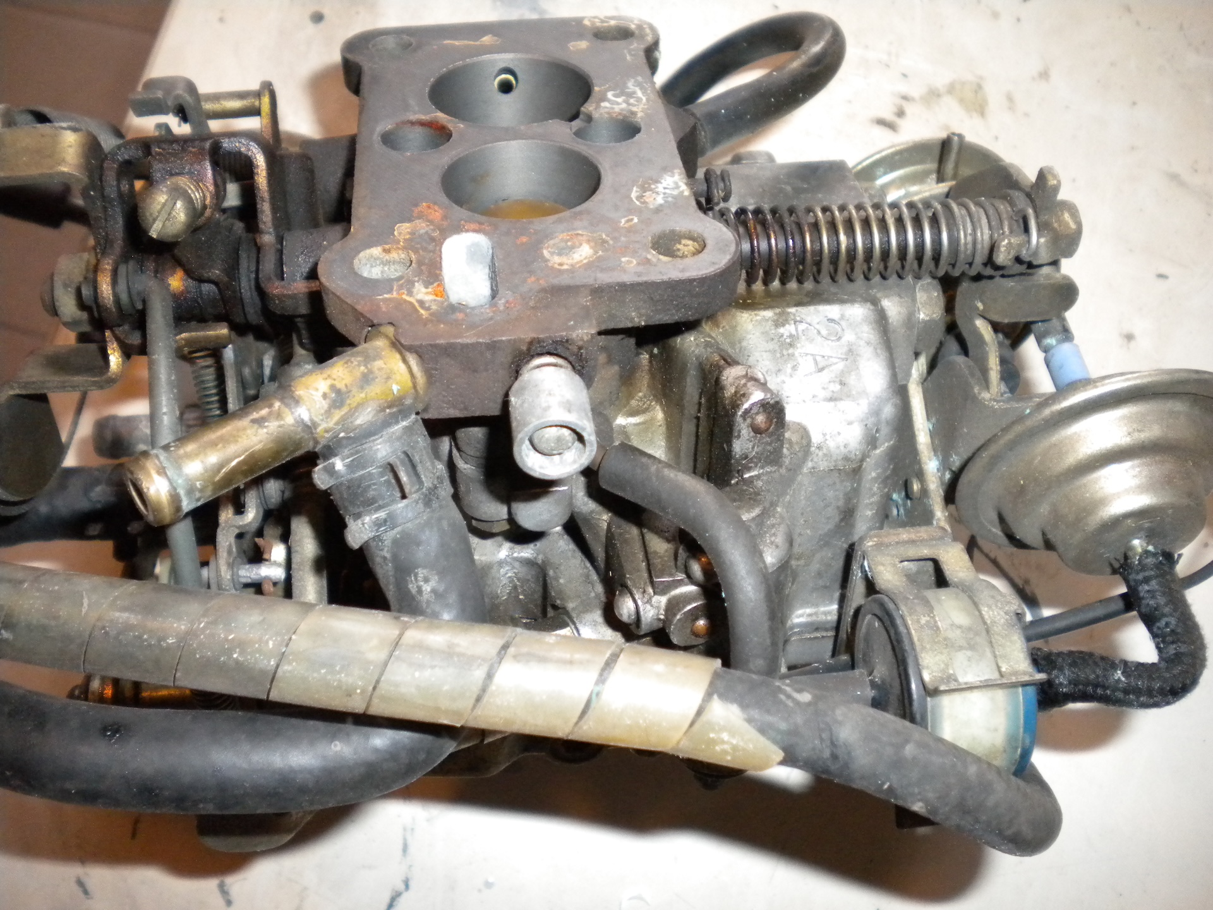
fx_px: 1226
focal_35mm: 35
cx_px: 606
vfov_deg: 40.7
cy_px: 455
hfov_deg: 52.6
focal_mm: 6.3
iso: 400
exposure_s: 1/30
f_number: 3.1
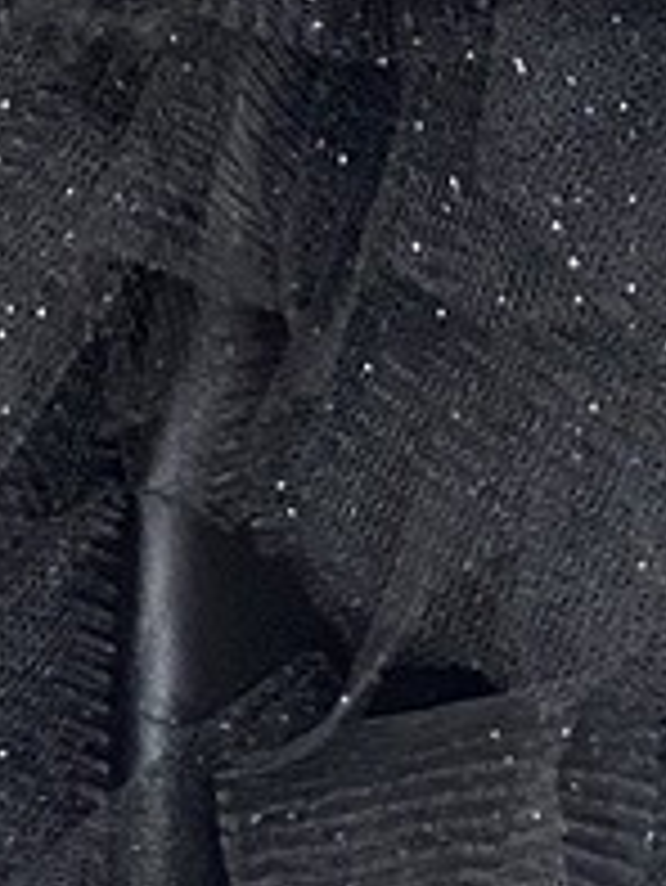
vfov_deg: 10.7
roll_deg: -0.9
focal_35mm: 176
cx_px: 135
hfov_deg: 8.4
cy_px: -569
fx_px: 4510
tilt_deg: -18.5
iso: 320
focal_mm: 4.25
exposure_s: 1/50
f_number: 1.8
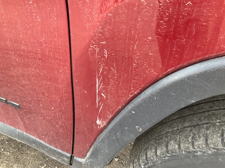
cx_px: 112
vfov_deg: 48.2
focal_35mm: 29
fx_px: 188
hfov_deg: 61.7
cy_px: 84
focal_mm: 3
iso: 40
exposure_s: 1/122
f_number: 1.8
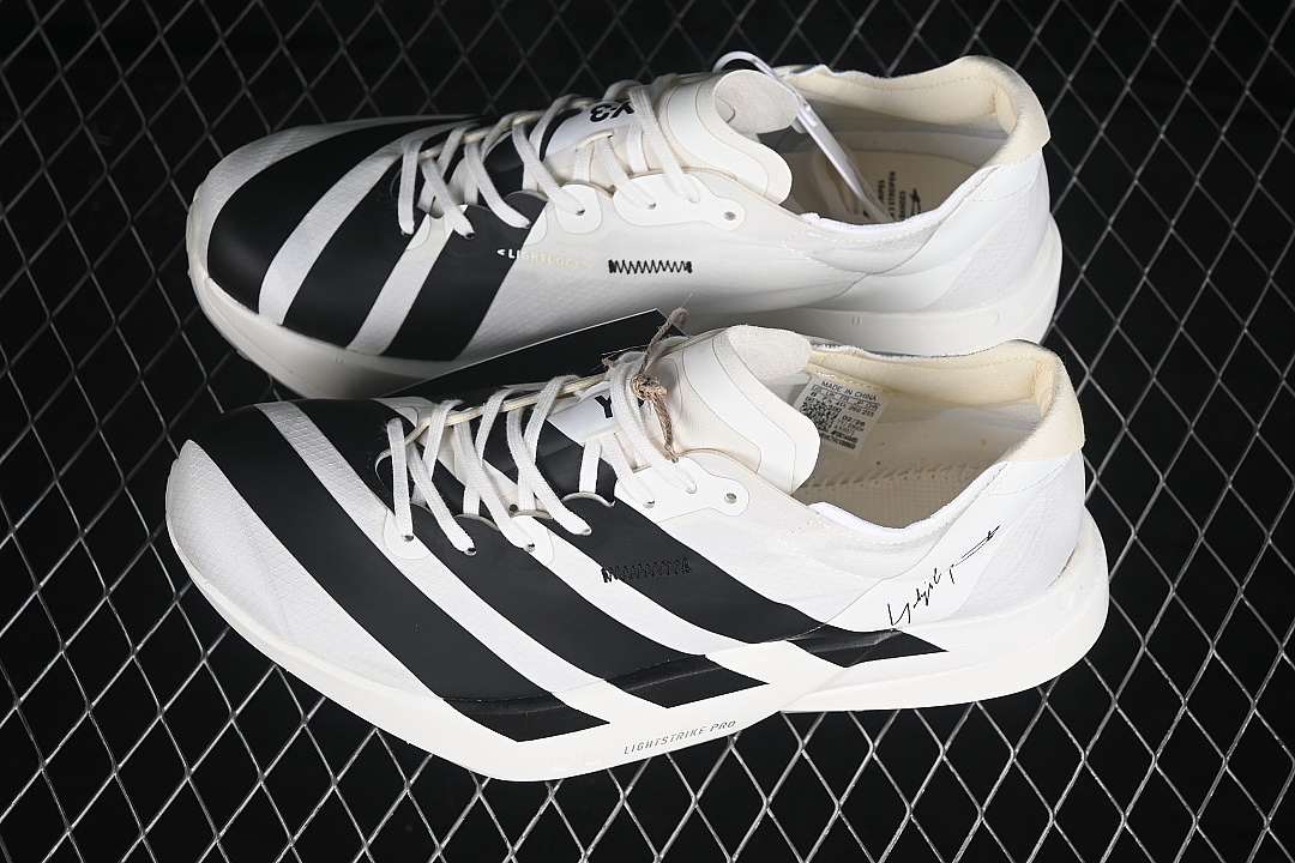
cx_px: 648
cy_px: 432
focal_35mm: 75
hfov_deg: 27.0
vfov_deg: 18.2
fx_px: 2698
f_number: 7.1
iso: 160
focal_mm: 50
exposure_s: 1/80
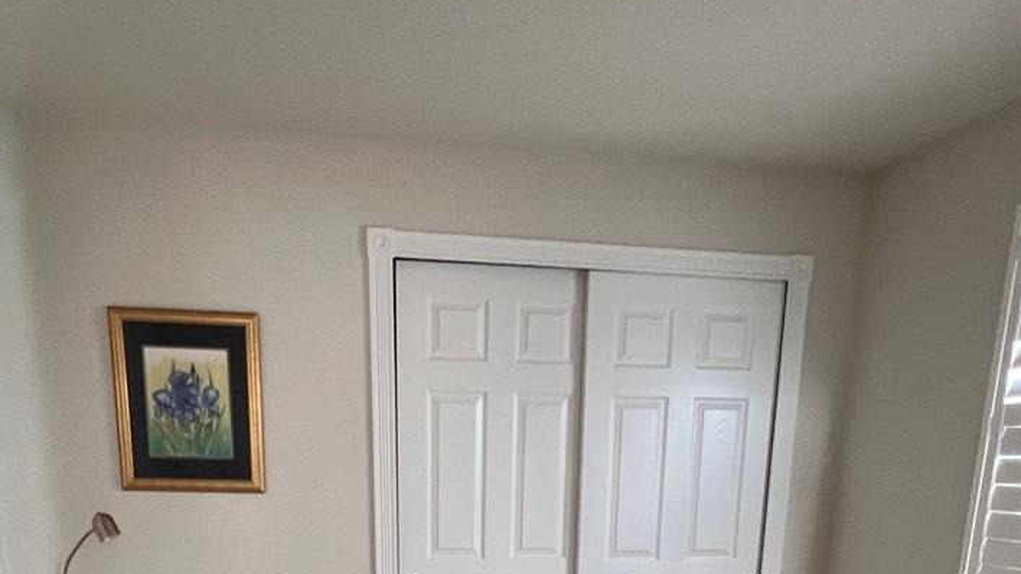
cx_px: 473
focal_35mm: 32
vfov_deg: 29.9
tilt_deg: -16.8
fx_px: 866
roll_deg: -0.8
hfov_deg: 61.0
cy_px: 731
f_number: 1.8
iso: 250
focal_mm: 1.57
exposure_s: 1/60
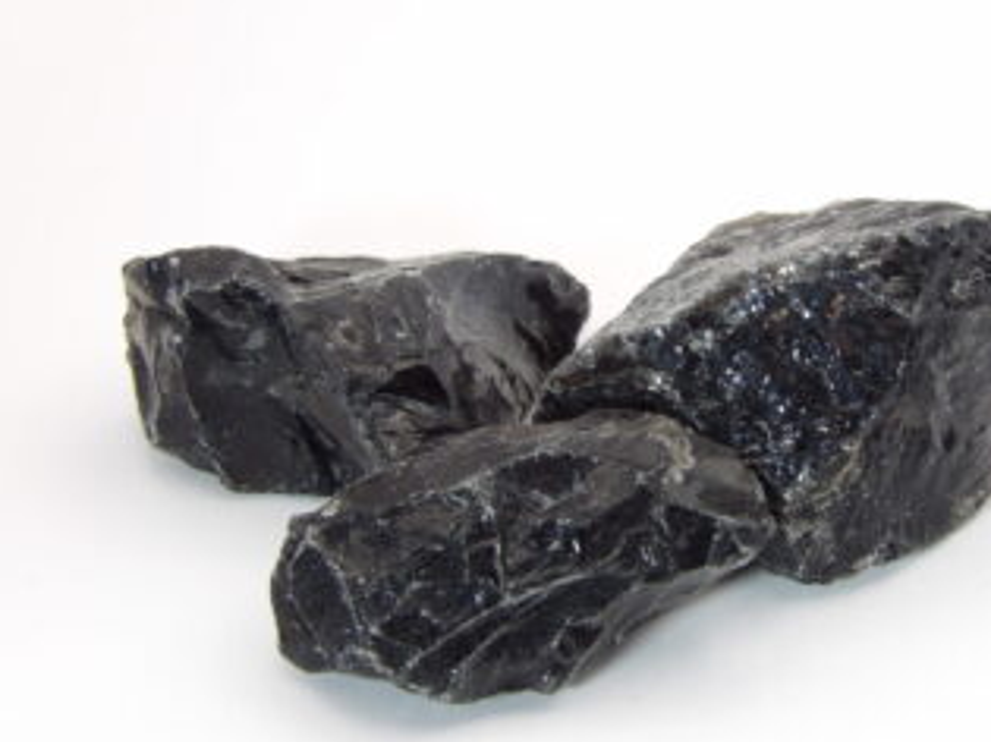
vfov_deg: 13.7
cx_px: 623
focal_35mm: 108
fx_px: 3091
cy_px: 362
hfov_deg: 18.2
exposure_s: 1/55
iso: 200
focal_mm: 15.3
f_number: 4.1
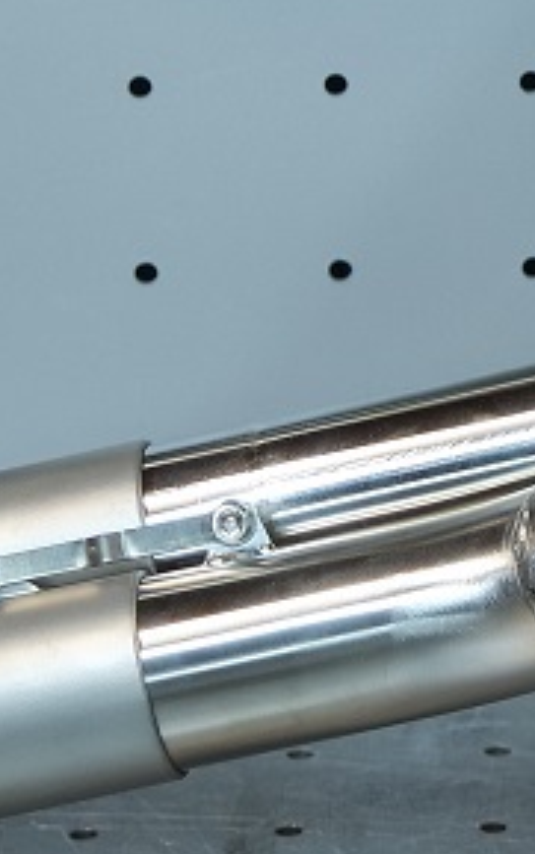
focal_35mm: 222
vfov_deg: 9.4
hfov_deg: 5.9
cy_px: -21
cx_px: 831
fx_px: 5171
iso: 100
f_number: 4.5
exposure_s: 1/8
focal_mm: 30
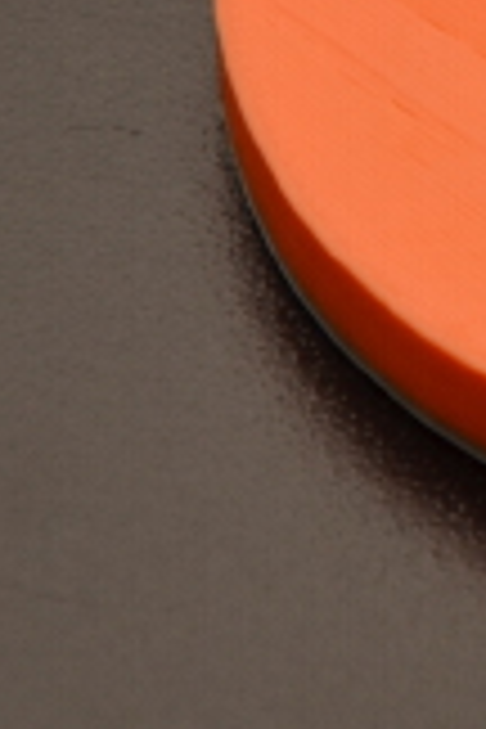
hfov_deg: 2.3
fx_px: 11842
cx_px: 900
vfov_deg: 3.5
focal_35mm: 585
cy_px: -135
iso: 320
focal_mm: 105
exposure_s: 1/90
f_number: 5.6
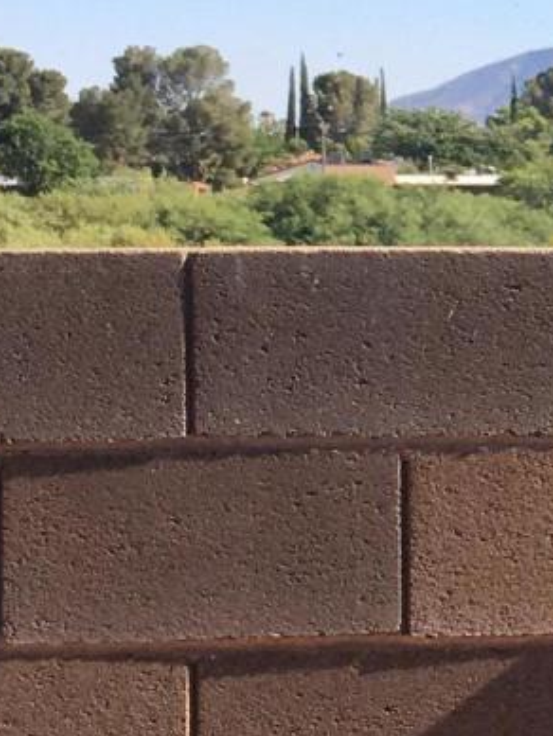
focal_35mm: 149
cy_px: 303
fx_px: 3172
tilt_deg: -2.9
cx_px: 1273
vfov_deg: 13.2
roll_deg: +0.8
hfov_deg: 9.1
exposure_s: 1/712
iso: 25
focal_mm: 4.15
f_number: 2.2
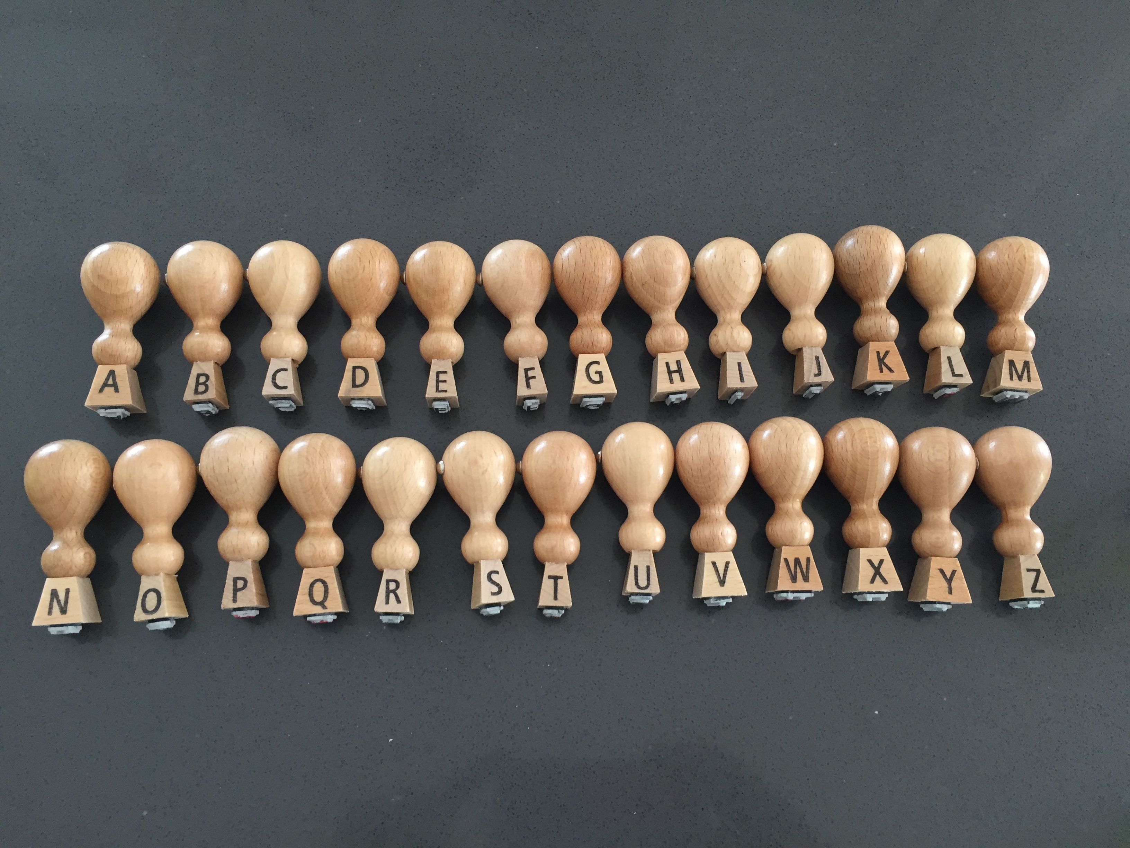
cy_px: 424
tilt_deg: -70.5
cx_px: 565
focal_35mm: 29
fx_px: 947
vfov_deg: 48.2
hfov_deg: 61.7
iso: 100
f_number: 2.2
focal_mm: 4.15
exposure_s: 1/33
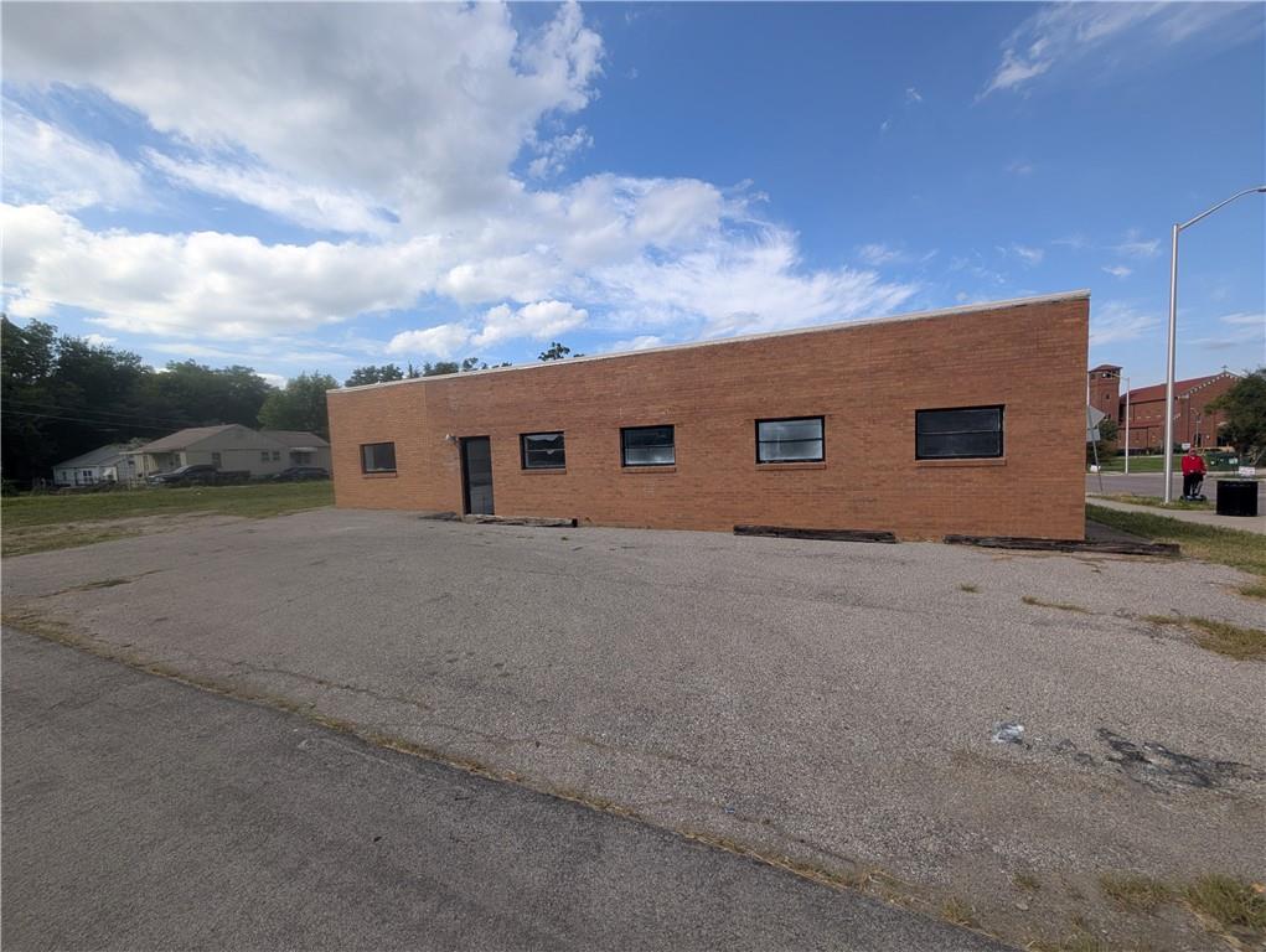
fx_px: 439
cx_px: 633
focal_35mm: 12
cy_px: 476
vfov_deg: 94.6
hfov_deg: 110.5
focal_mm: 2.02
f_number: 1.7
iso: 52
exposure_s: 1/2660
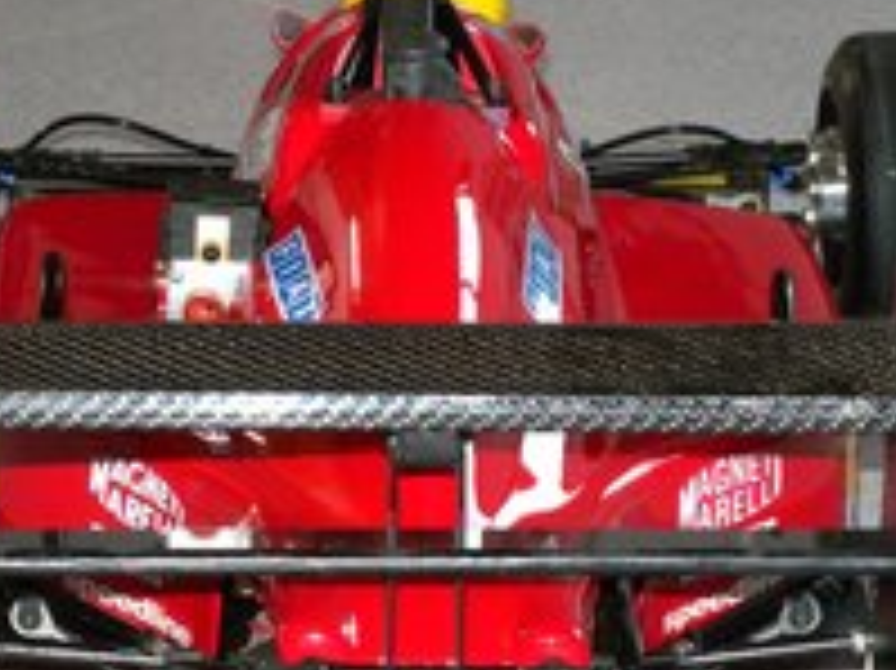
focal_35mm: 207
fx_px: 5355
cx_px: 410
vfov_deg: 7.2
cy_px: 567
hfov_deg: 9.6
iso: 389
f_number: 5.6
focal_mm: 22.1
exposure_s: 1/60
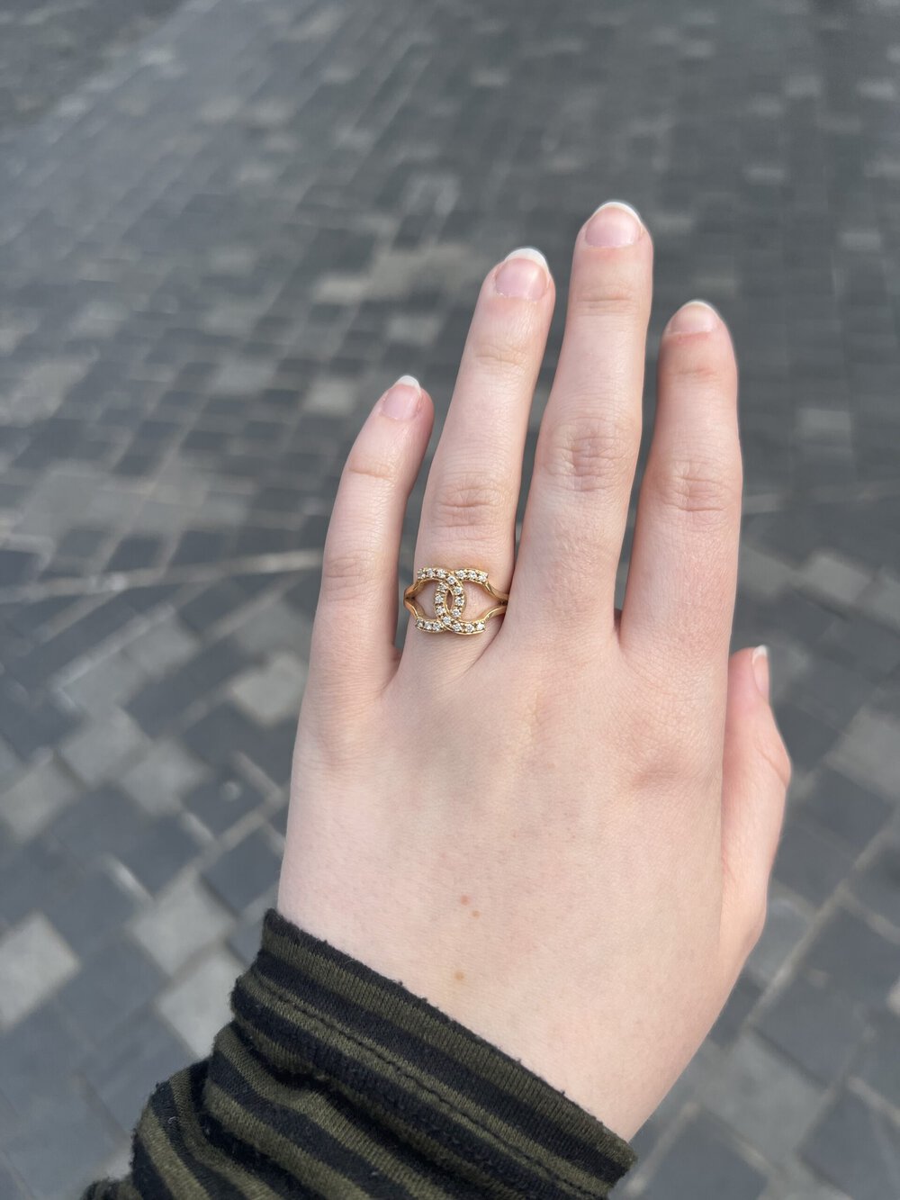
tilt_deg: -47.6
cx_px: 450
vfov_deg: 67.3
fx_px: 901
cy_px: 600
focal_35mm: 26
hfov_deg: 53.1
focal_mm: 5.7
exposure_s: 1/1511
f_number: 1.5
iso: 50
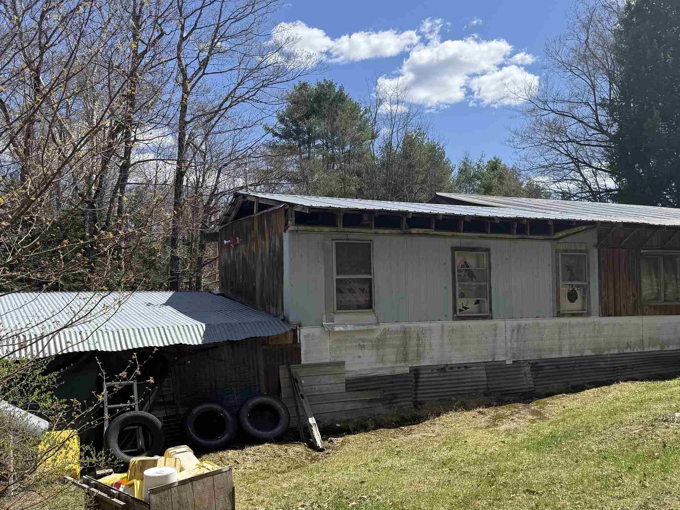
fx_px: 727
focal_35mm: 37
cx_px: 416
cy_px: 294
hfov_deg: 49.8
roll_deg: +2.2
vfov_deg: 38.6
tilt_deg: +1.4
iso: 80
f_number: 1.78
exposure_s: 1/3759
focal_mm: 6.76
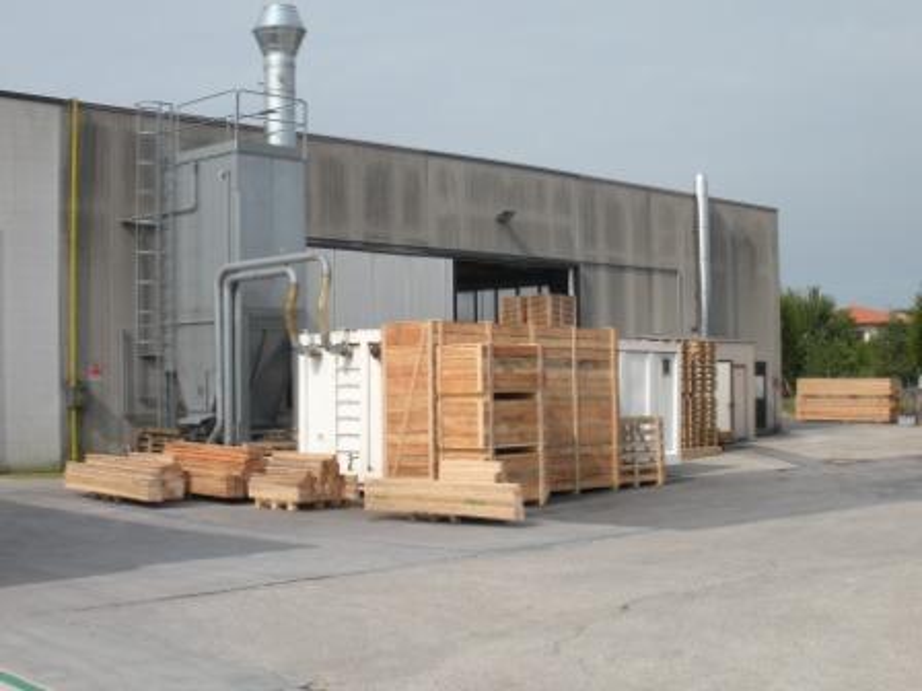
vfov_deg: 29.1
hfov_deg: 38.2
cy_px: 346
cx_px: 461
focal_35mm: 50
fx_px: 1332
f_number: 4.4
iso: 64
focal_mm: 9.1
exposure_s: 1/678
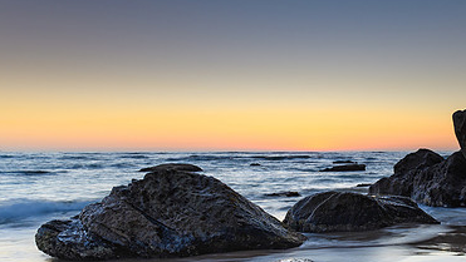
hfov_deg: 41.9
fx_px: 569
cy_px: 196
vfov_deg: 25.7
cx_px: 394
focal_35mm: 46
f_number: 5.6
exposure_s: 1/1.25
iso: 80
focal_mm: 16
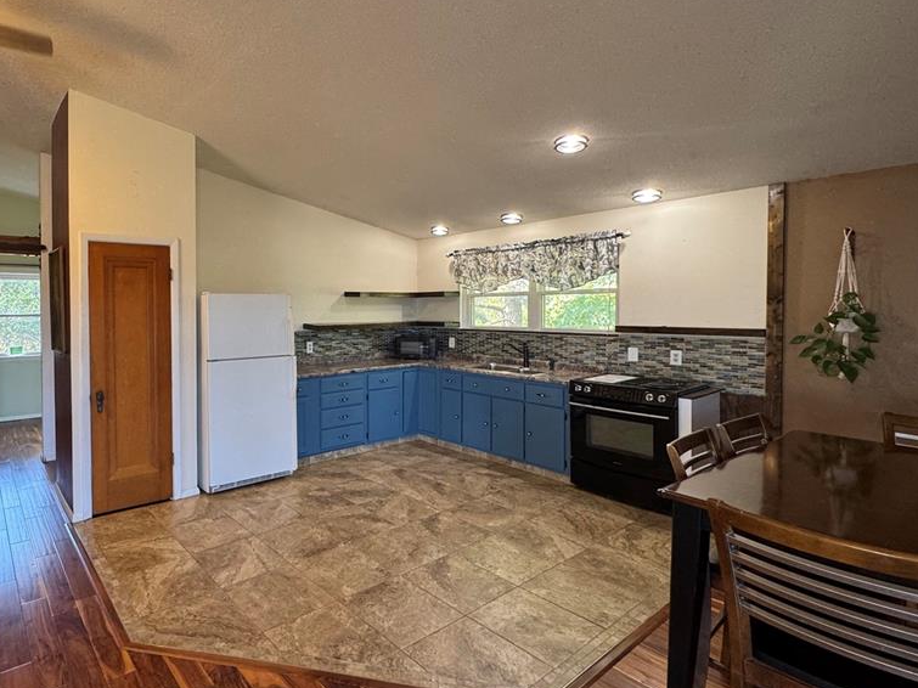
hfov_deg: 81.6
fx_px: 504
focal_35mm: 19
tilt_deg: -1.1
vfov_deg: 68.5
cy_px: 315
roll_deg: +0.6
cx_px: 302
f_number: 2.2
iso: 200
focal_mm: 2.22
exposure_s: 1/60
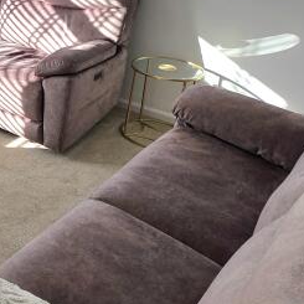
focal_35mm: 48
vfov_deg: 34.3
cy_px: 60
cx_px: -86
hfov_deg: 29.1
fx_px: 477
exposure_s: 1/435
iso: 40
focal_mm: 2.2
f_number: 1.9
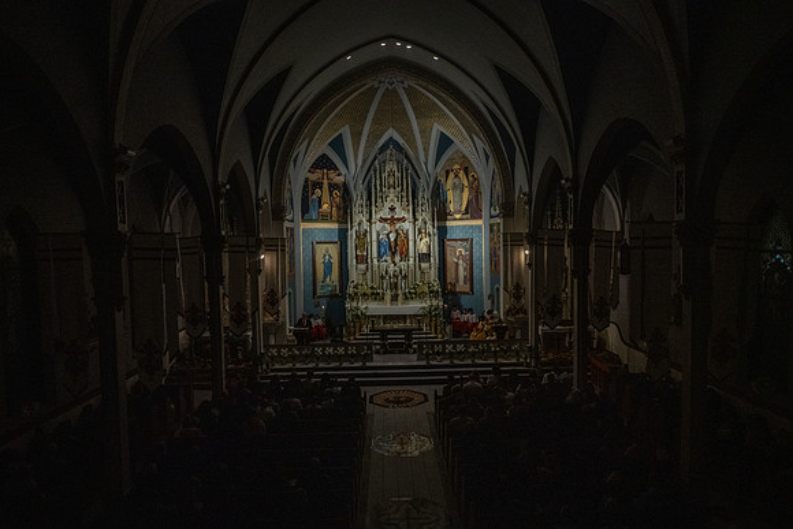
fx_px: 529
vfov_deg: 53.2
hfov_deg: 73.7
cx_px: 396
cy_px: 264
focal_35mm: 24
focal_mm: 24
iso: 5000
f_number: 16
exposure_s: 1/60
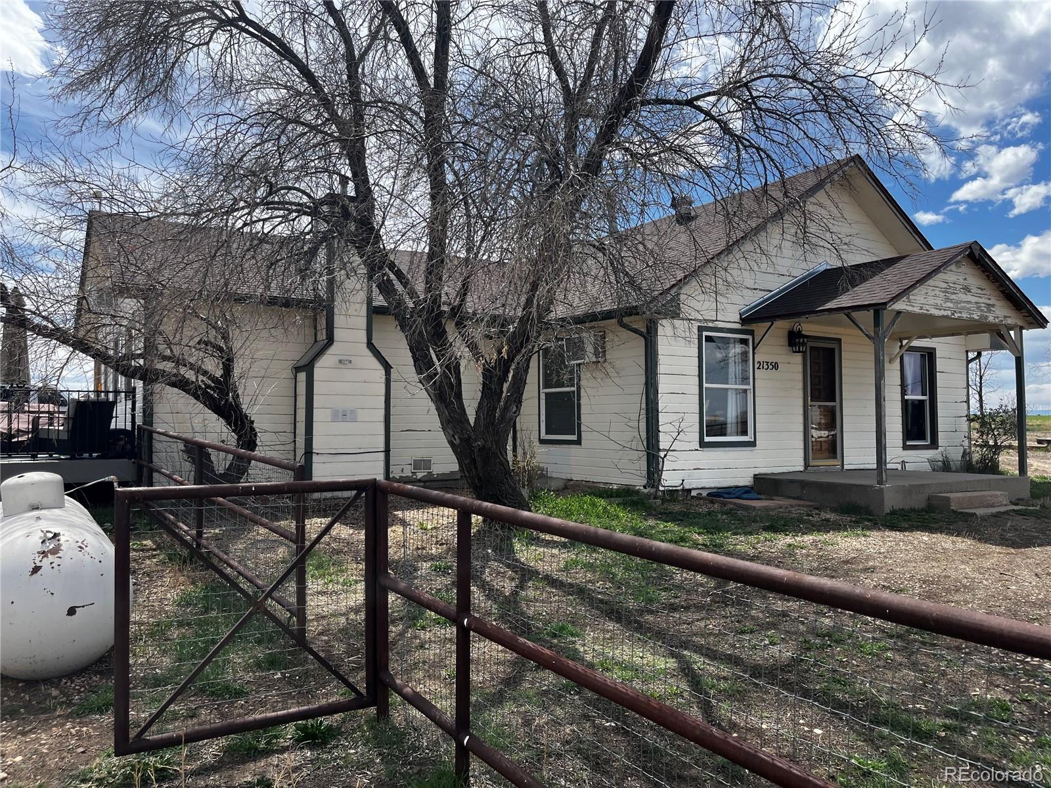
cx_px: 526
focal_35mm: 26
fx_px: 789
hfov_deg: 67.3
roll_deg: +0.5
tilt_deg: +3.4
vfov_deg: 53.1
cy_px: 394
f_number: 1.6
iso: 50
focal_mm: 5.1
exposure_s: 1/2222
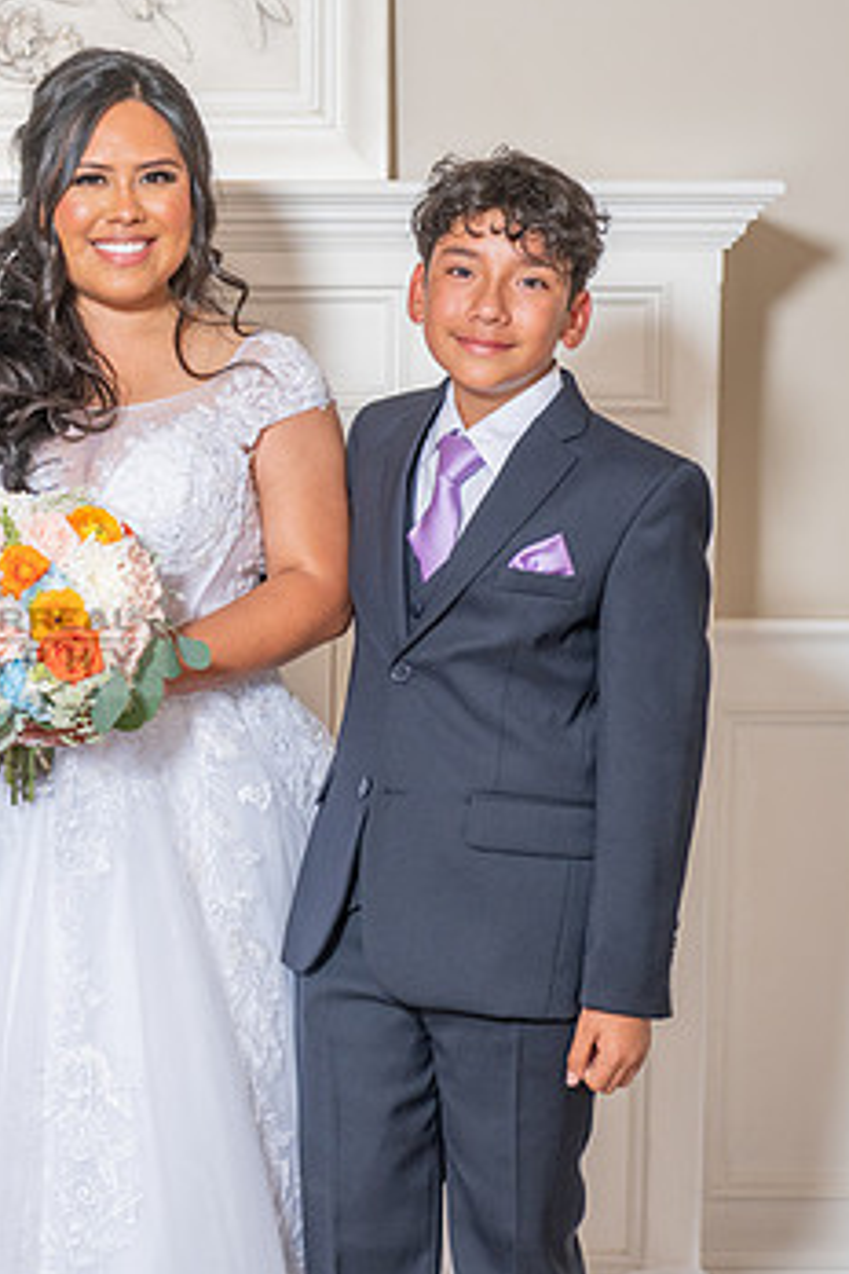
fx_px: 3891
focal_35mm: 110
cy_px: 610
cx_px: -143
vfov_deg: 18.6
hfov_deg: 12.2
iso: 640
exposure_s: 1/160
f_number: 4.5
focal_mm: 66
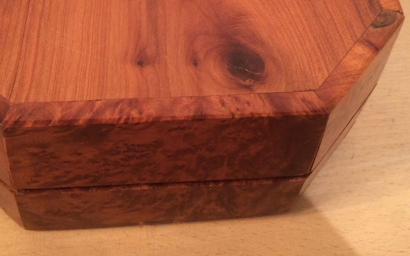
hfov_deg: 36.0
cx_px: 148
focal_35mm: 56
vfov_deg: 22.1
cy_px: -13
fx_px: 626
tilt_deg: -45.1
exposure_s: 1/33
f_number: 2.2
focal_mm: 4.15
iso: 100
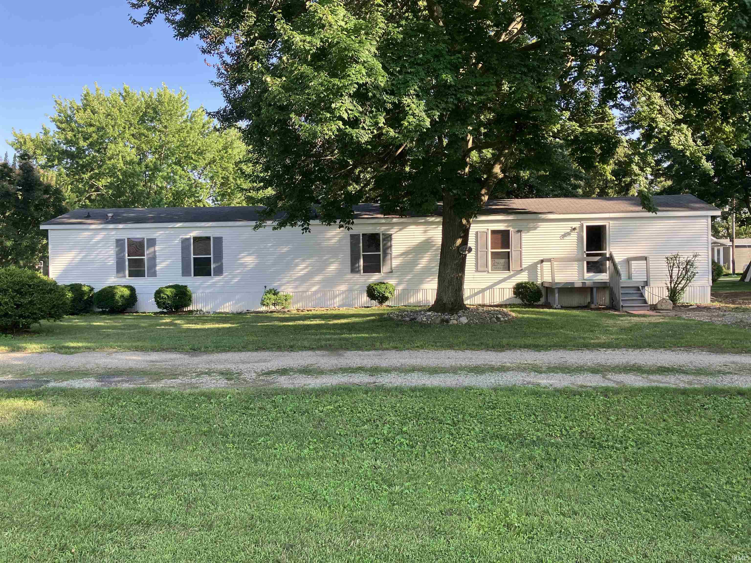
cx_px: 376
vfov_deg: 49.7
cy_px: 282
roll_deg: +0.1
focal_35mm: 28
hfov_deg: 63.4
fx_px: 607
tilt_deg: -3.1
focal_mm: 3.99
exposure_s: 1/344
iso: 32
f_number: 1.8
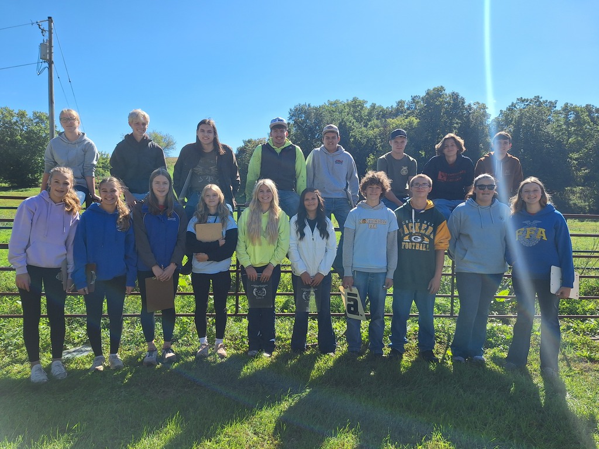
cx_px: 300
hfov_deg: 73.9
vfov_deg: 58.9
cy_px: 224
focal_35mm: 23
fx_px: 398
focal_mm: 5.54
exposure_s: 1/2141
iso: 40
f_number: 1.8
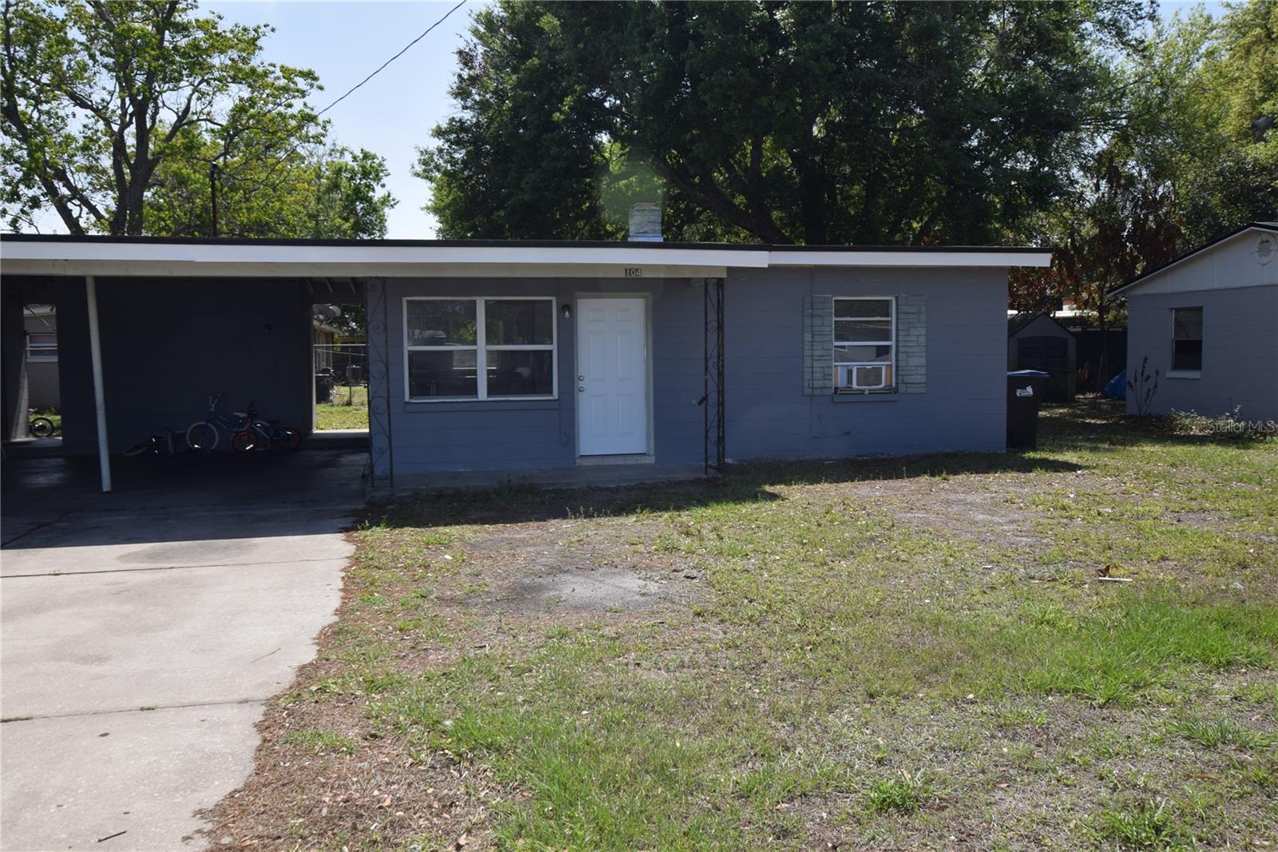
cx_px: 639
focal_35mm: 30
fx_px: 1065
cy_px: 426
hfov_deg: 61.9
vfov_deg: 43.6
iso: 100
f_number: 10
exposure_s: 1/200
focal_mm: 20
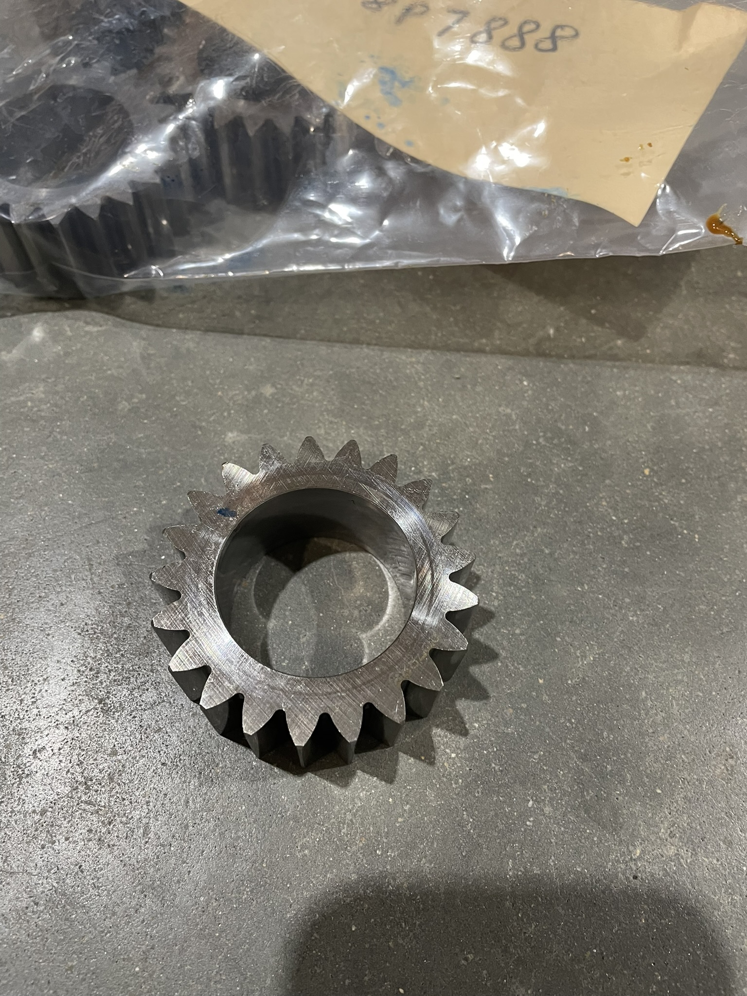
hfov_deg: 53.1
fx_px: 748
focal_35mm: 26
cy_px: 498
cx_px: 374
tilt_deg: -63.9
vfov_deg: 67.3
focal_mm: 4.2
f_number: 1.6
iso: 250
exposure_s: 1/60
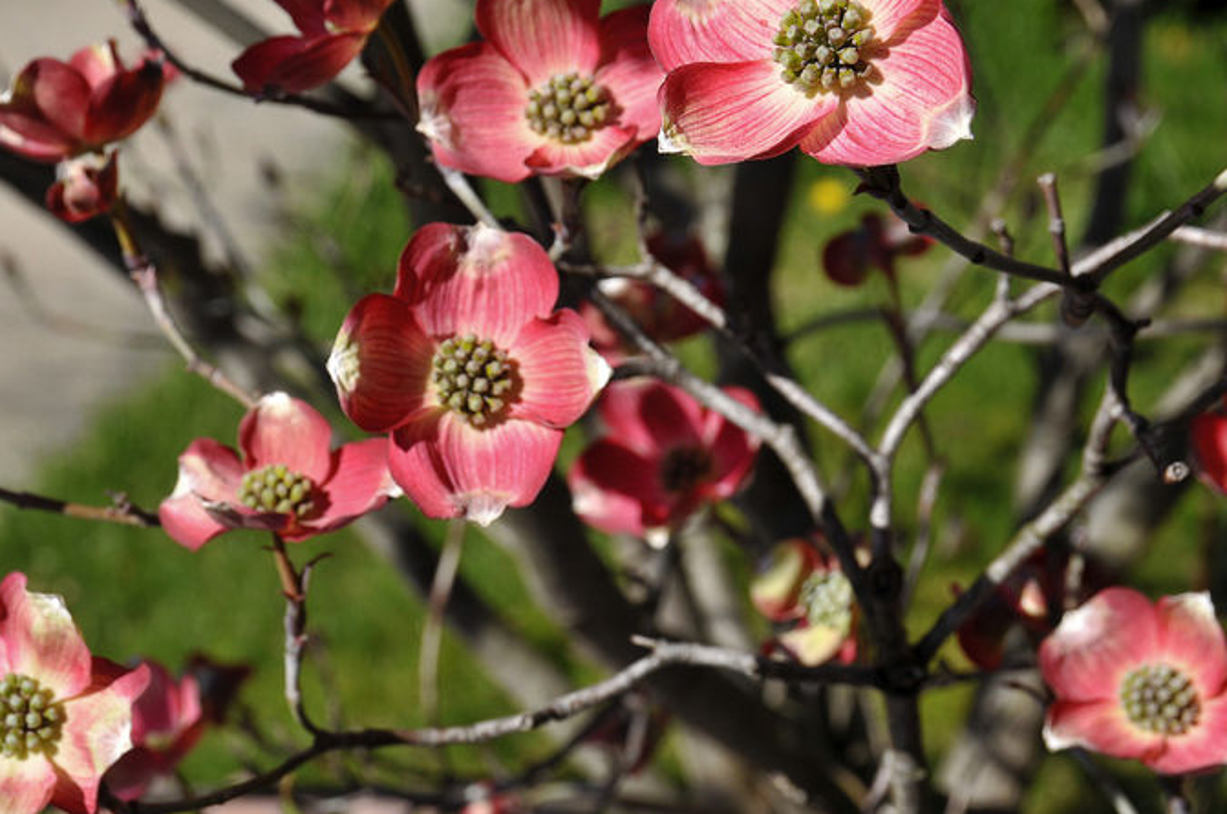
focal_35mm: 111
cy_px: 343
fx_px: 3766
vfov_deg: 12.3
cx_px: 411
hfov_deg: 18.5
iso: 200
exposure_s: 1/250
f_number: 11
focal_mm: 55
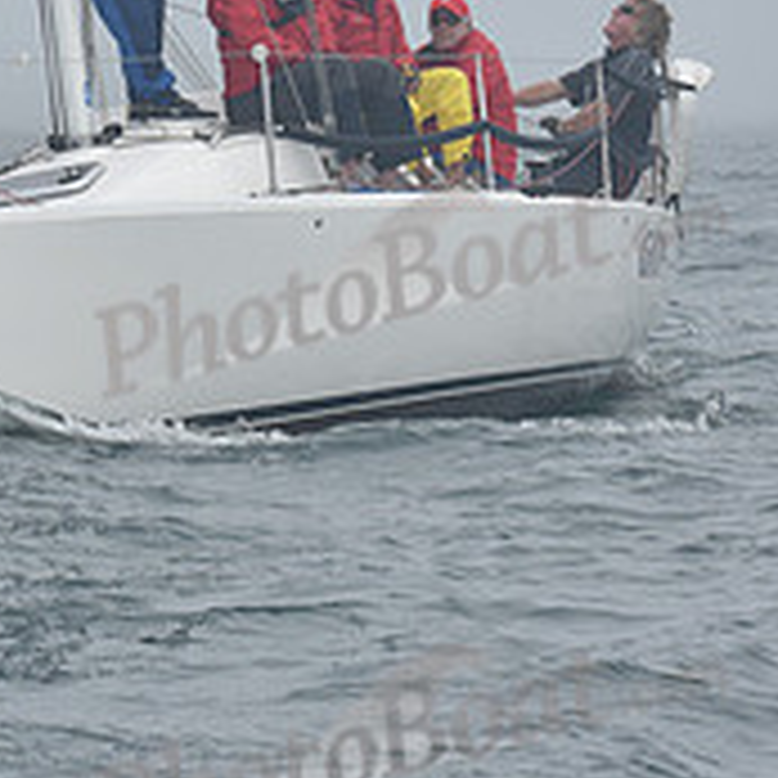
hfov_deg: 4.7
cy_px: 110
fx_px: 9434
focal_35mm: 371
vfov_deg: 4.7
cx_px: -135
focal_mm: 130
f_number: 10
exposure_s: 1/800
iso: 250
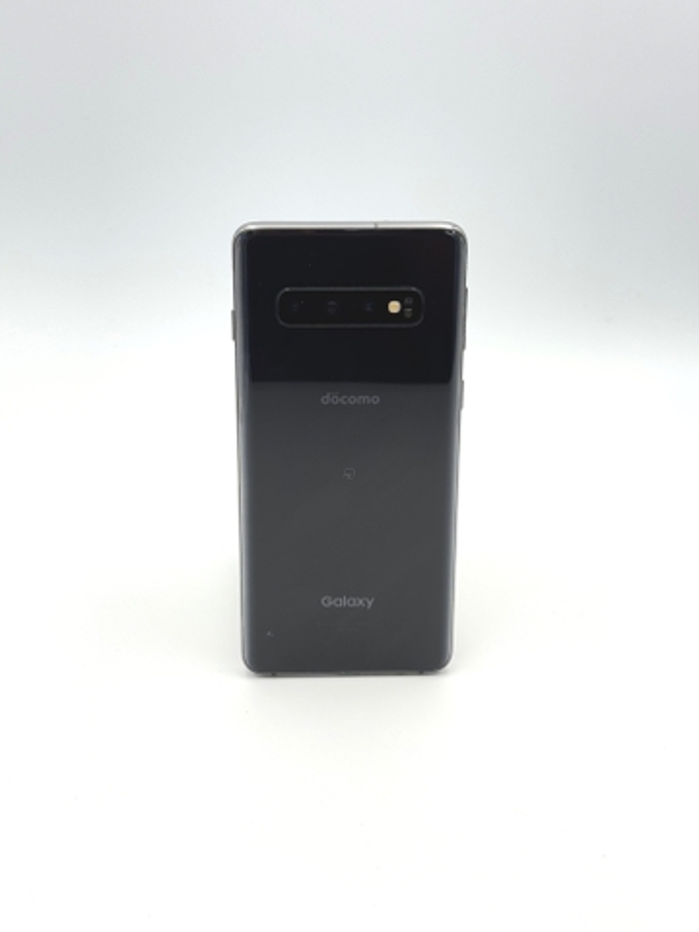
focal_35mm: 48
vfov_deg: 39.7
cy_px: 466
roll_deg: -0.9
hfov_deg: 30.3
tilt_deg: -21.8
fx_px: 1292
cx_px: 350
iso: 64
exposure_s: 1/318
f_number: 1.78
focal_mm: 6.76
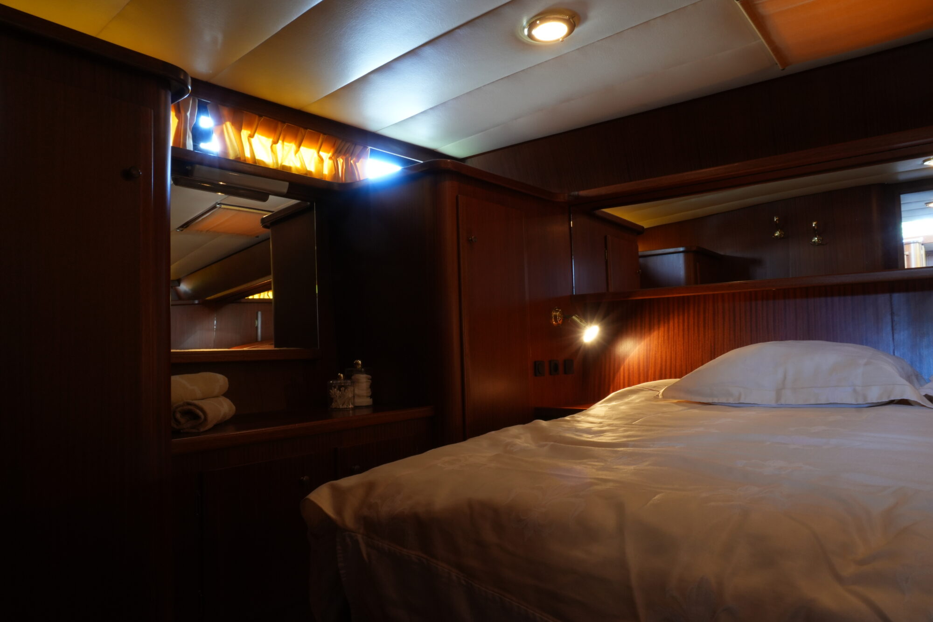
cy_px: 311
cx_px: 466
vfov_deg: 53.1
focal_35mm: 24
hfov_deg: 73.7
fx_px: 622
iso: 500
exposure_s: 2
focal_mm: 16
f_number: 20
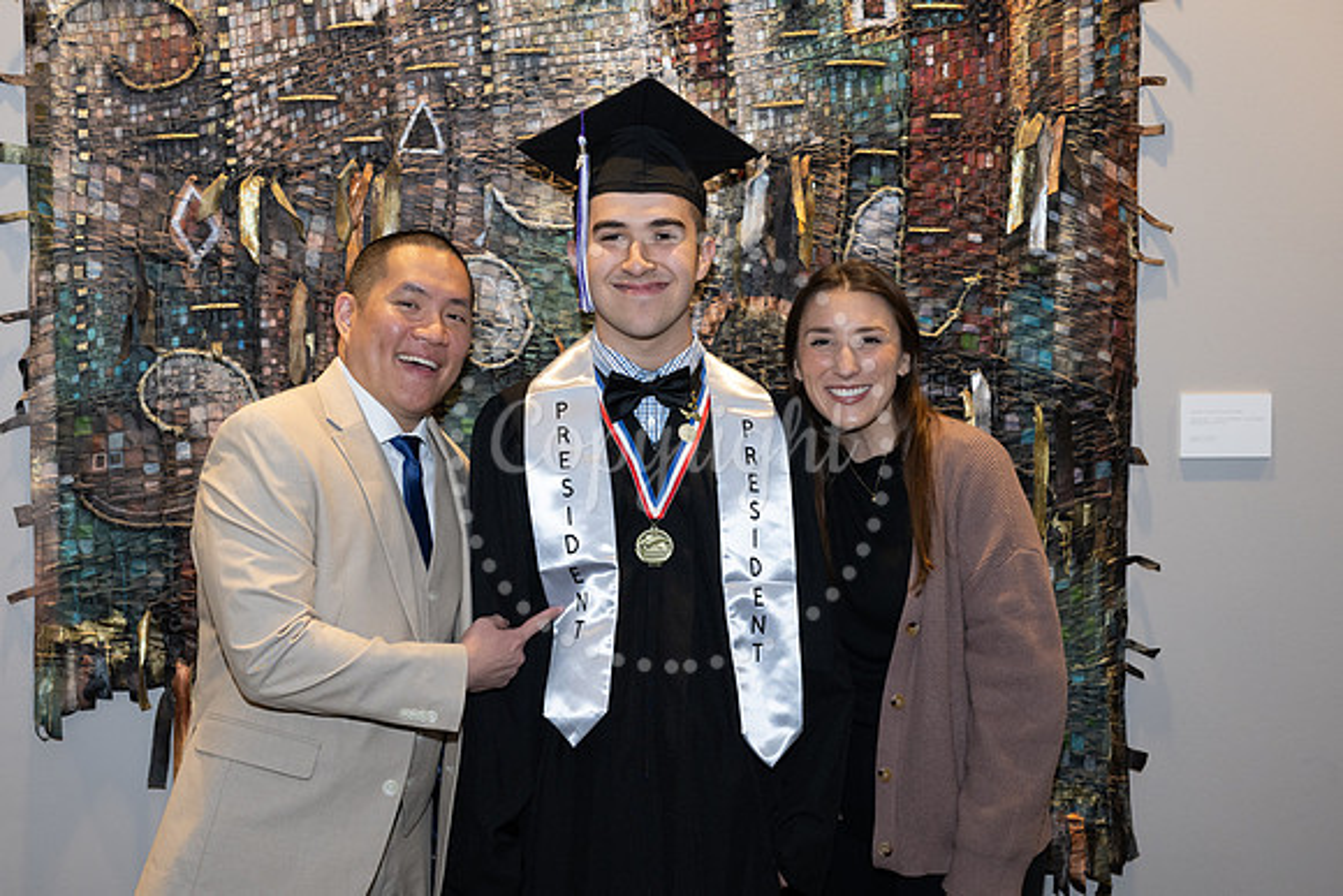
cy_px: 513
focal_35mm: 48
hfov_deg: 41.0
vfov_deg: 28.0
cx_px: 672
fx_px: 1795
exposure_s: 1/125
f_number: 5
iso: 1000
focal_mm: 42
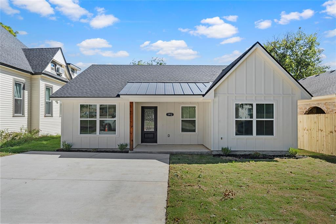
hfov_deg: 78.6
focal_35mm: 22
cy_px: 112
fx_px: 205
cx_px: 168
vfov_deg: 57.2
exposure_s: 1/20
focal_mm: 22
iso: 160
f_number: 11
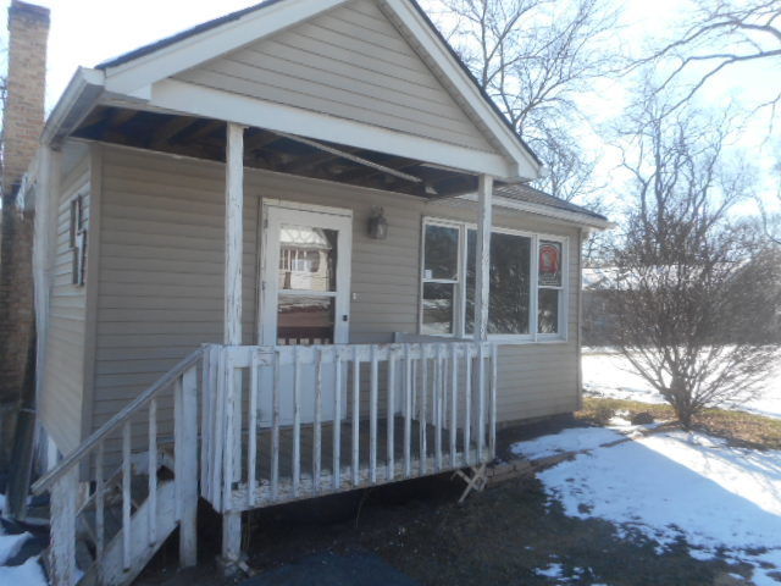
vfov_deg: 54.9
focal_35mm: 25
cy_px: 293
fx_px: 564
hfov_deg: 69.4
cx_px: 390
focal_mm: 4.5
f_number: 3.7
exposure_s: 1/250
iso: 80
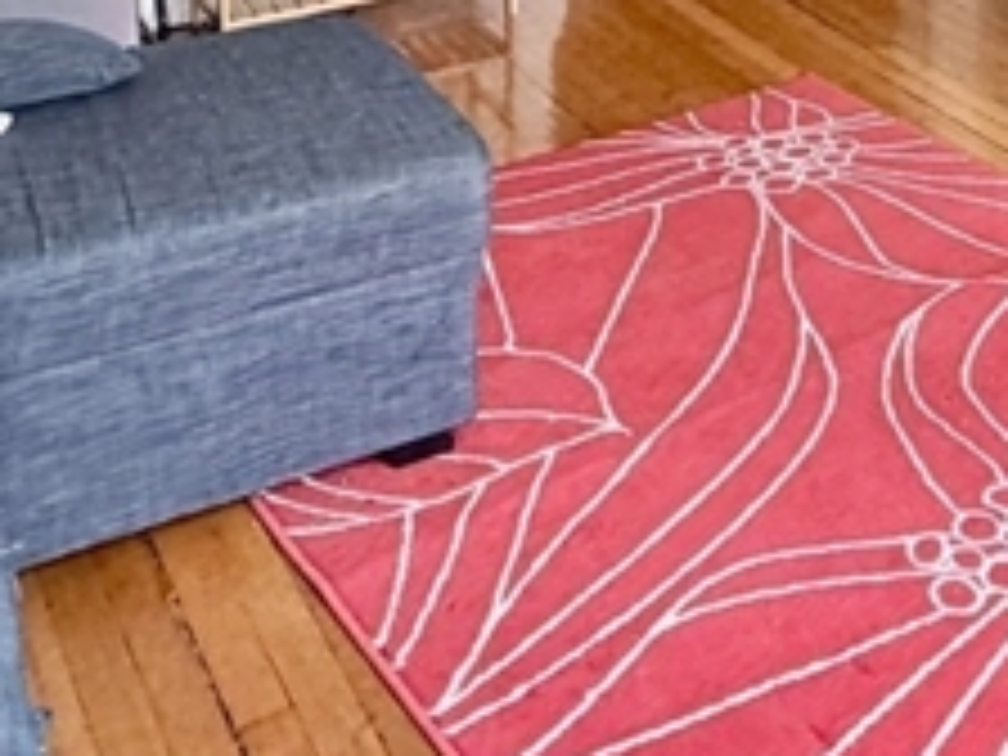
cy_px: -441
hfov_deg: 27.9
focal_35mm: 64
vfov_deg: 19.4
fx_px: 1864
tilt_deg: -5.7
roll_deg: +0.1
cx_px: 1080
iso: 250
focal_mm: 2.22
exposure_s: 1/121
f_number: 2.2
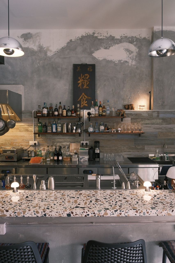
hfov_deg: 43.6
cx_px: 88
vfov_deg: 61.9
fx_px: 219
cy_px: 132
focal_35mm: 30
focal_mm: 19.7
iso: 1250
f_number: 9
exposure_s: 1/5
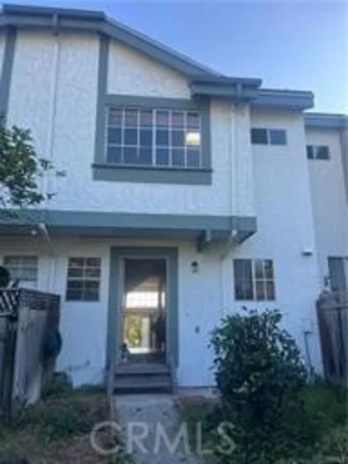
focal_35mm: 26
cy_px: 232
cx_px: 174
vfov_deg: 67.3
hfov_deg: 53.1
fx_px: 349
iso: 50
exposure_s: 1/592
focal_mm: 5.1
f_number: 1.6
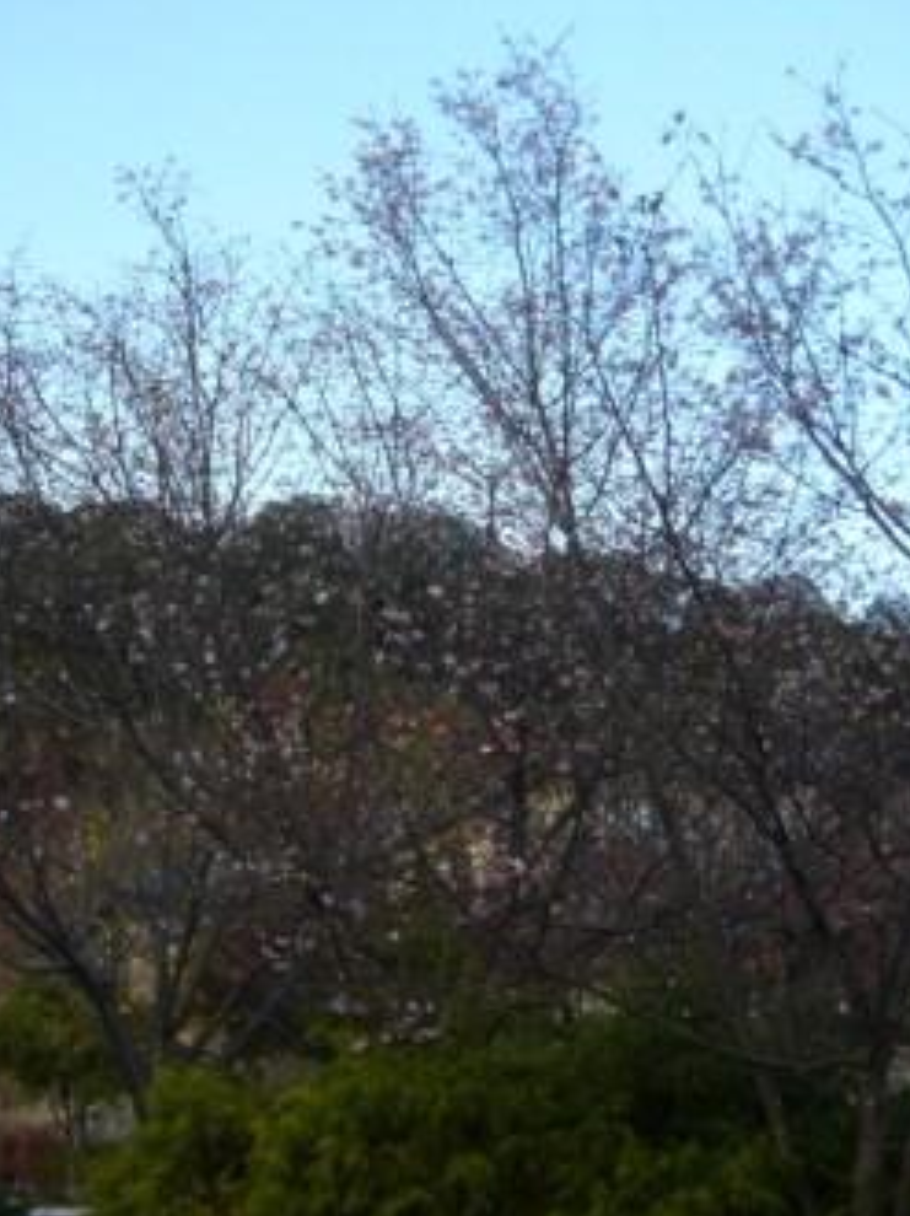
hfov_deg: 27.5
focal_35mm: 53
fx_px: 1860
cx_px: 427
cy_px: 604
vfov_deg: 36.2
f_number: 2.8
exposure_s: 1/50
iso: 80
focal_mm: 4.6
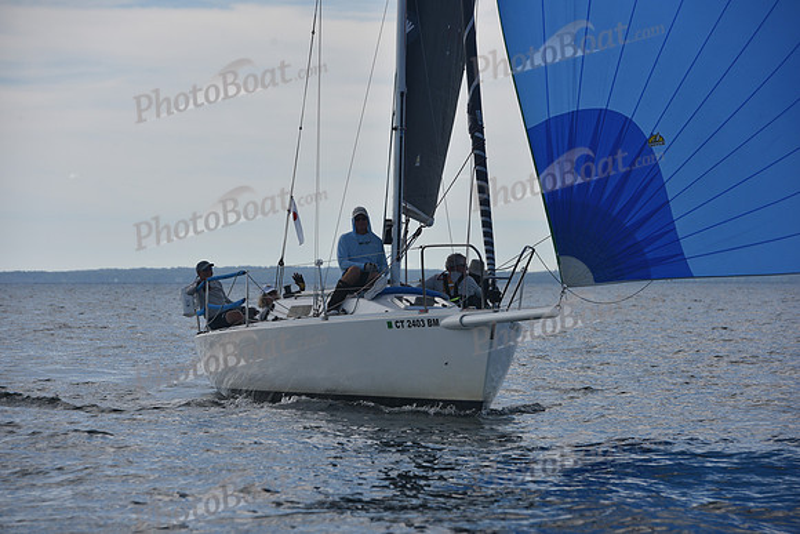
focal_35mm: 175
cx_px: 400
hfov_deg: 11.7
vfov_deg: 7.9
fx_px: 3890
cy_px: 267
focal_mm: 175
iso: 200
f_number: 8
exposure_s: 1/500
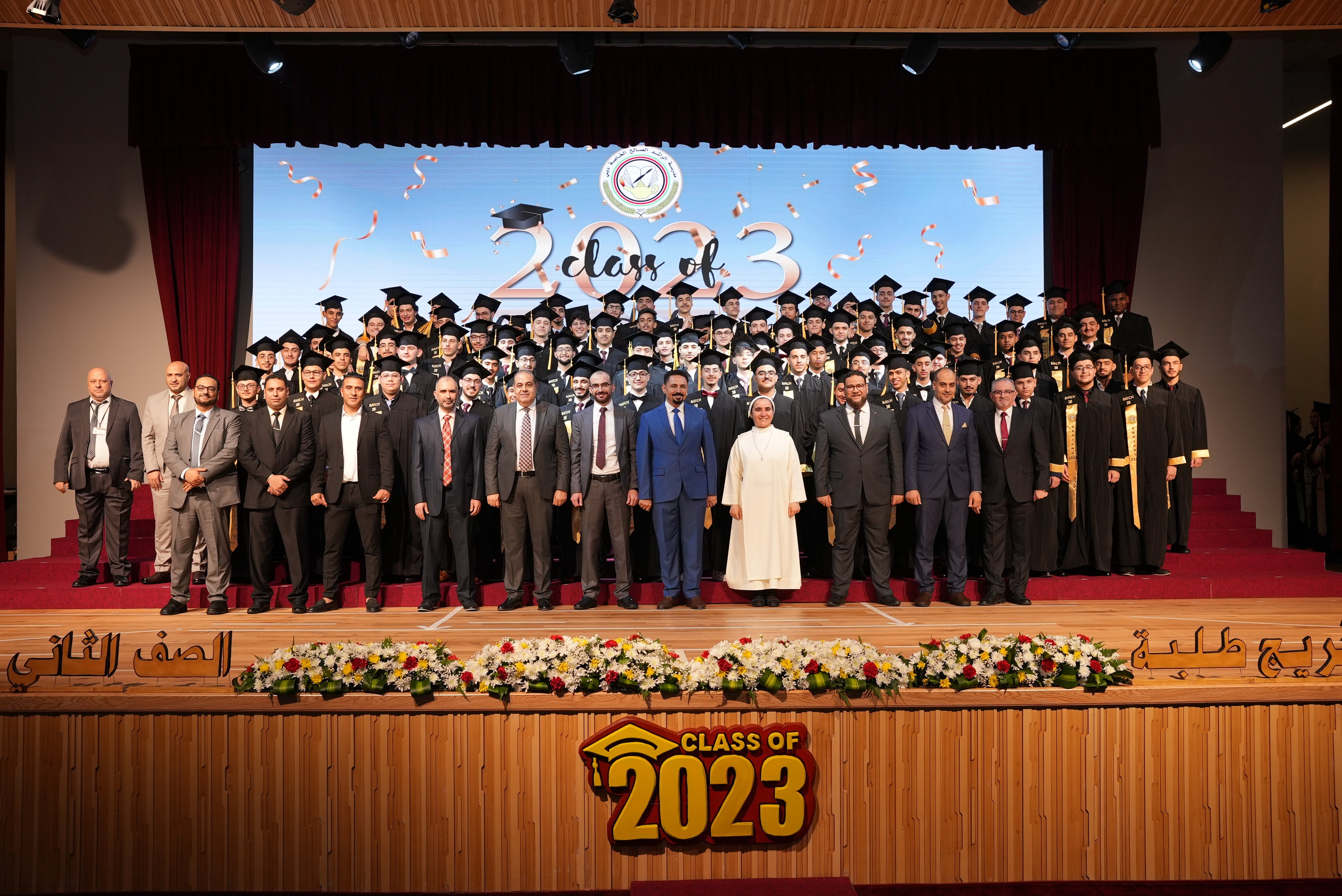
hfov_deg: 53.9
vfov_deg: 37.5
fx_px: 1320
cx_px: 671
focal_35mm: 35
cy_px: 448
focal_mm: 35.4
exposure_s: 1/125
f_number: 5
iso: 800
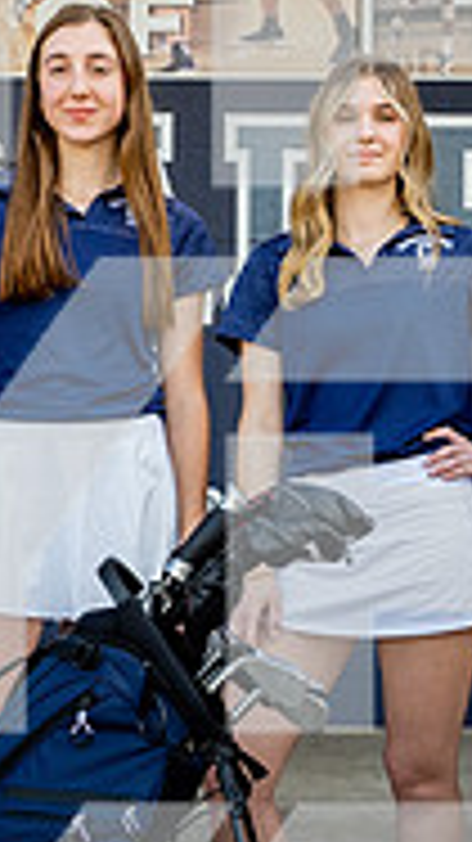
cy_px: 498
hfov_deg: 15.4
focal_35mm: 78
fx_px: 1738
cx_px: 139
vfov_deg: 27.1
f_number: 6.3
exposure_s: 1/640
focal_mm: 24
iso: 1000
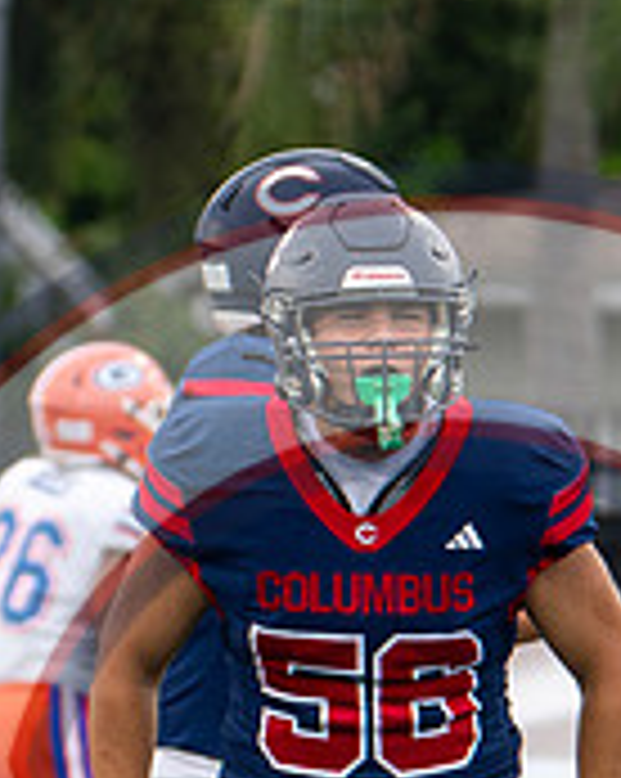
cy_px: 797
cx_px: 246
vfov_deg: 2.4
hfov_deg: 1.9
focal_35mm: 819
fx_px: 18849
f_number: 2.8
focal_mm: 110
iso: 320
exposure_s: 1/1000
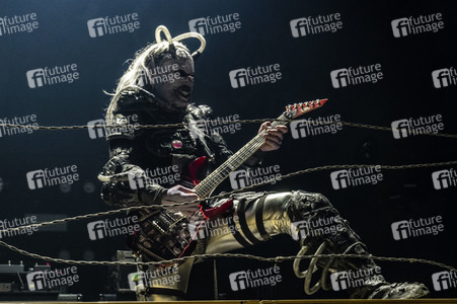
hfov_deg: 40.4
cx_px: 228
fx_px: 622
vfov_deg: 27.5
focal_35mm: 49
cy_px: 152
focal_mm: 49
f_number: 9
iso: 2500
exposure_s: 1/320
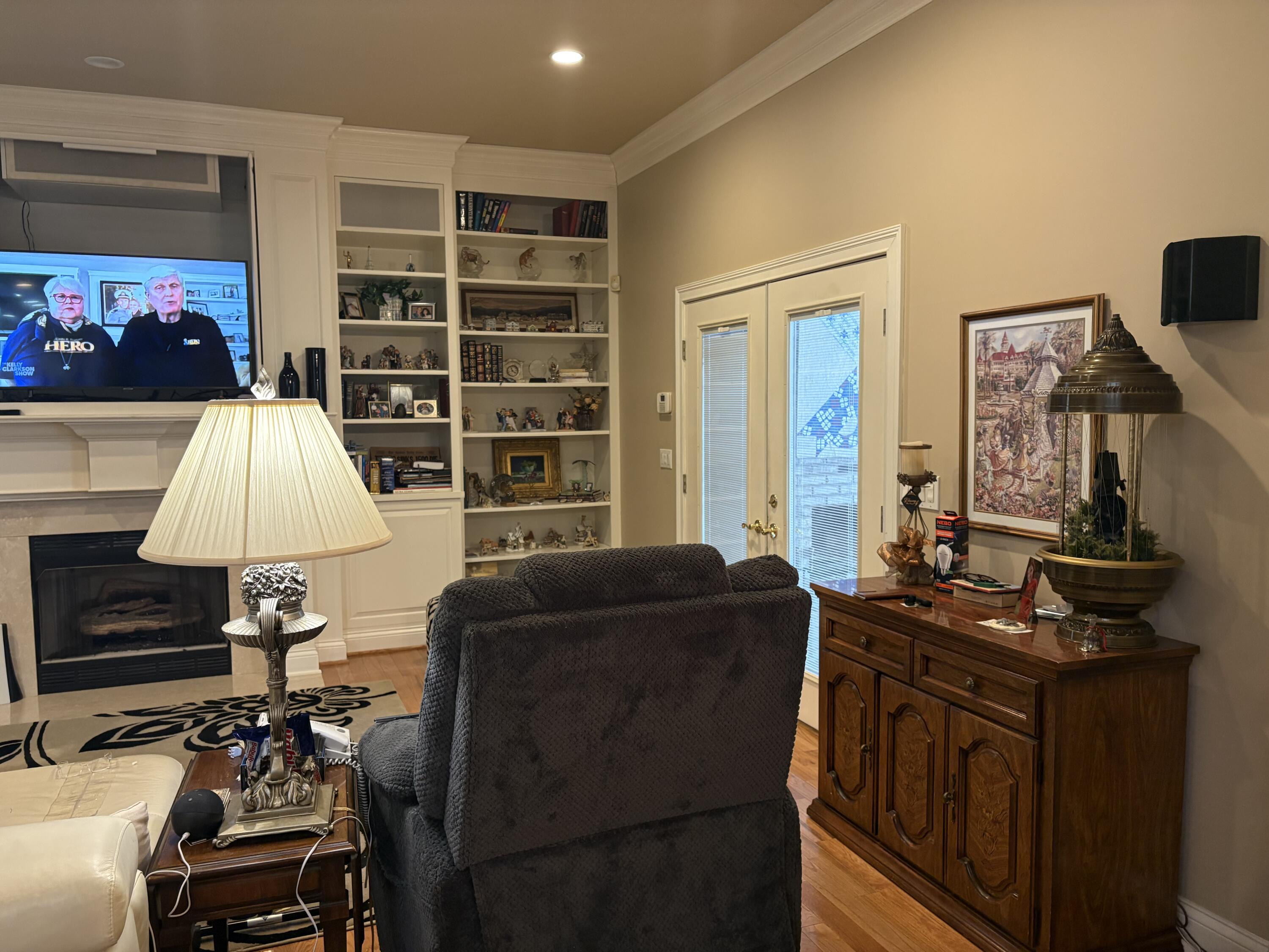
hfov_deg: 67.3
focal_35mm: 26
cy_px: 476
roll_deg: +0.4
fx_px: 953
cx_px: 634
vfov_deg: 53.1
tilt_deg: -3.2
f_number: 1.6
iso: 250
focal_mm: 5.96
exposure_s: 1/60
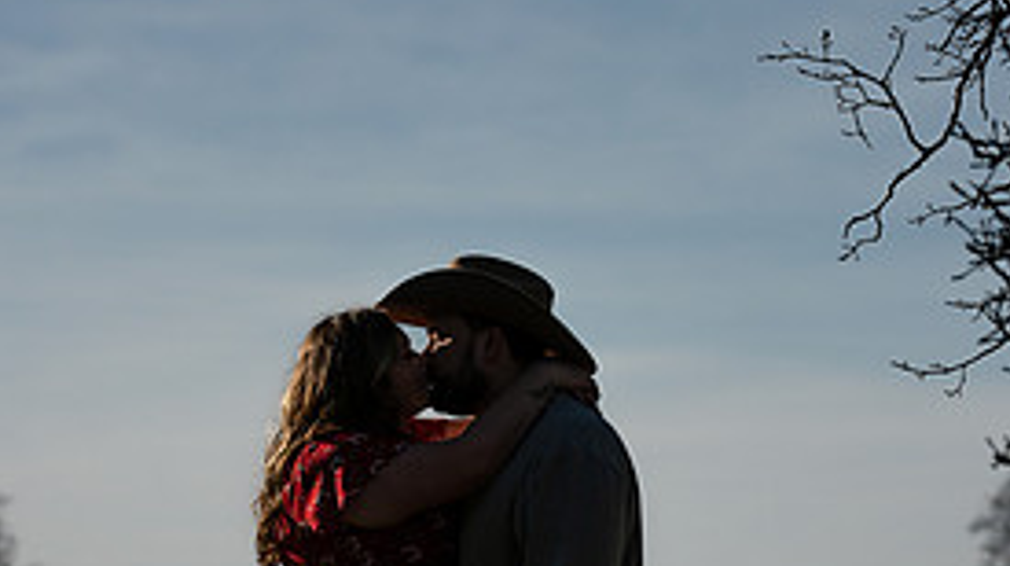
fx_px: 5511
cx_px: 507
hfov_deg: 10.5
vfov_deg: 5.9
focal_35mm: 206
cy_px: 566
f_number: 4.5
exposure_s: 1/2000
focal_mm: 120
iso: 50
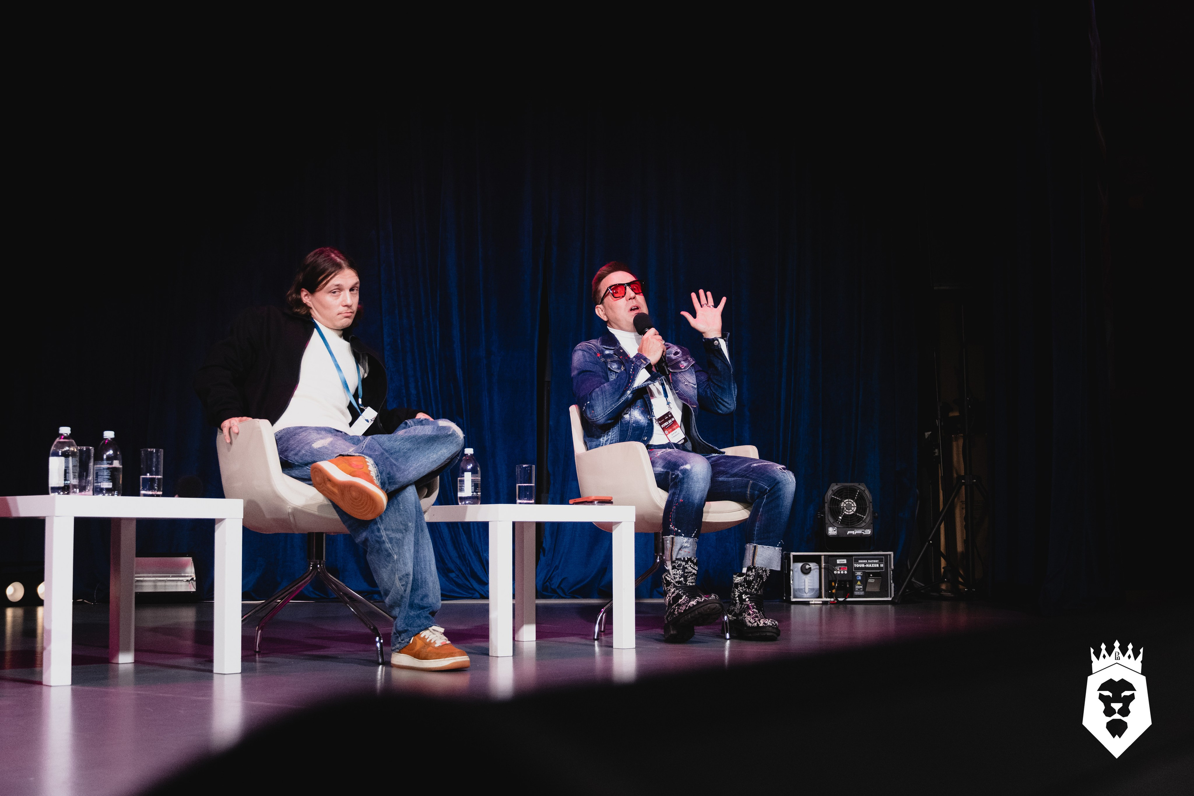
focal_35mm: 50
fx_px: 1644
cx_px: 604
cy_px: 385
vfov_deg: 27.2
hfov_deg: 39.9
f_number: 4.5
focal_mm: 32
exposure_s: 1/200
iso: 2000
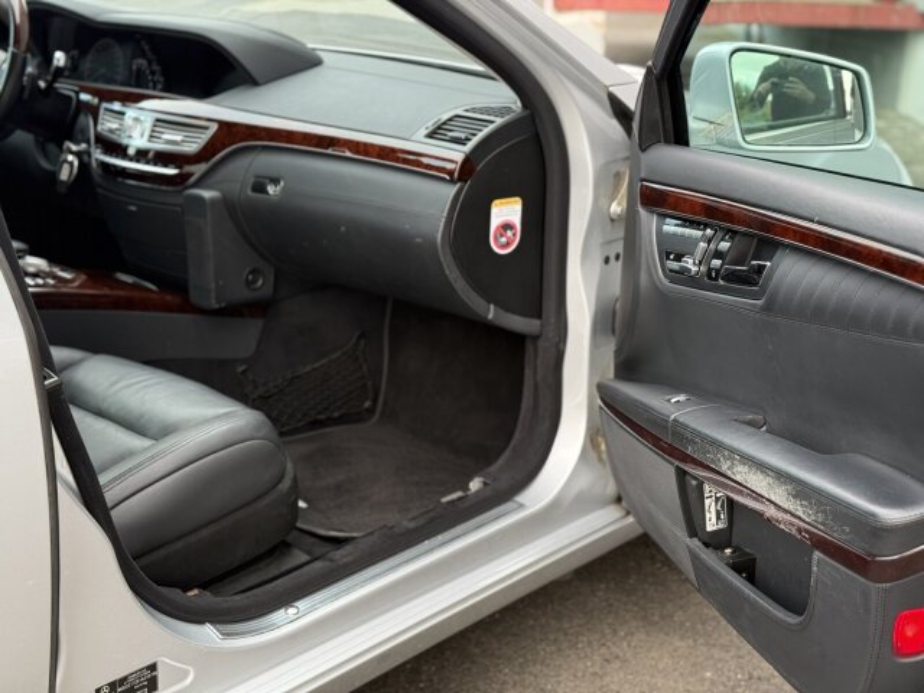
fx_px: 1281
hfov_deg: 39.7
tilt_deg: -17.3
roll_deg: -2.0
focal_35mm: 48
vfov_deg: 30.3
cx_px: 462
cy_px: 346
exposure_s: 1/242
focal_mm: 6.76
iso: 125
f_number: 1.78
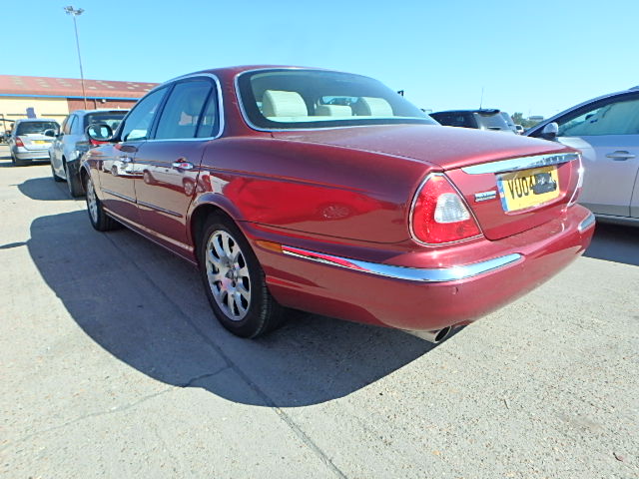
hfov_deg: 79.0
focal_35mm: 21
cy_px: 240
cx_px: 320
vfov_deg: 63.4
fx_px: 388
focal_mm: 3.7
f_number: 3.5
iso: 125
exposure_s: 1/800
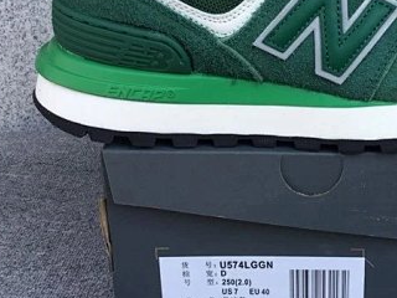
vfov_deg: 23.6
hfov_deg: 30.4
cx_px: 319
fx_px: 711
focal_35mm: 62
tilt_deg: -20.9
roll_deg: -0.4
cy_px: 106
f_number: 2.4
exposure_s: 1/351
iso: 25
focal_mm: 3.3
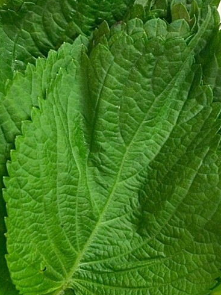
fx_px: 417
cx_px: 92
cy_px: 152
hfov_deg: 29.6
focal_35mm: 49
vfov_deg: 38.9
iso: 320
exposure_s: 1/30
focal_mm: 4.12
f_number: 2.2
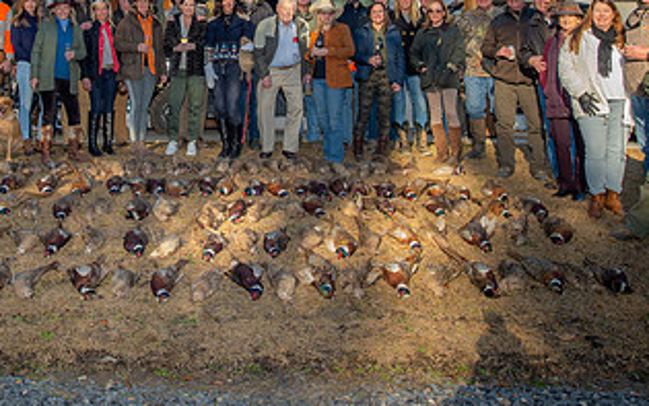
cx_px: 196
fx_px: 796
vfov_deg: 27.4
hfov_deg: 43.5
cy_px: 25
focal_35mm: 45
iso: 160
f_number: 4.5
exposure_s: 1/160
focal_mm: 24
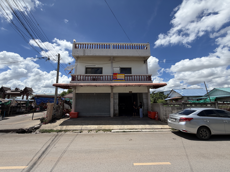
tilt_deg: +12.8
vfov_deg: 85.7
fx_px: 93
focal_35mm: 14
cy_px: 86
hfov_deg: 102.1
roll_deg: +0.1
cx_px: 115
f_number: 2.2
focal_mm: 2.22
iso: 20
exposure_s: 1/1312
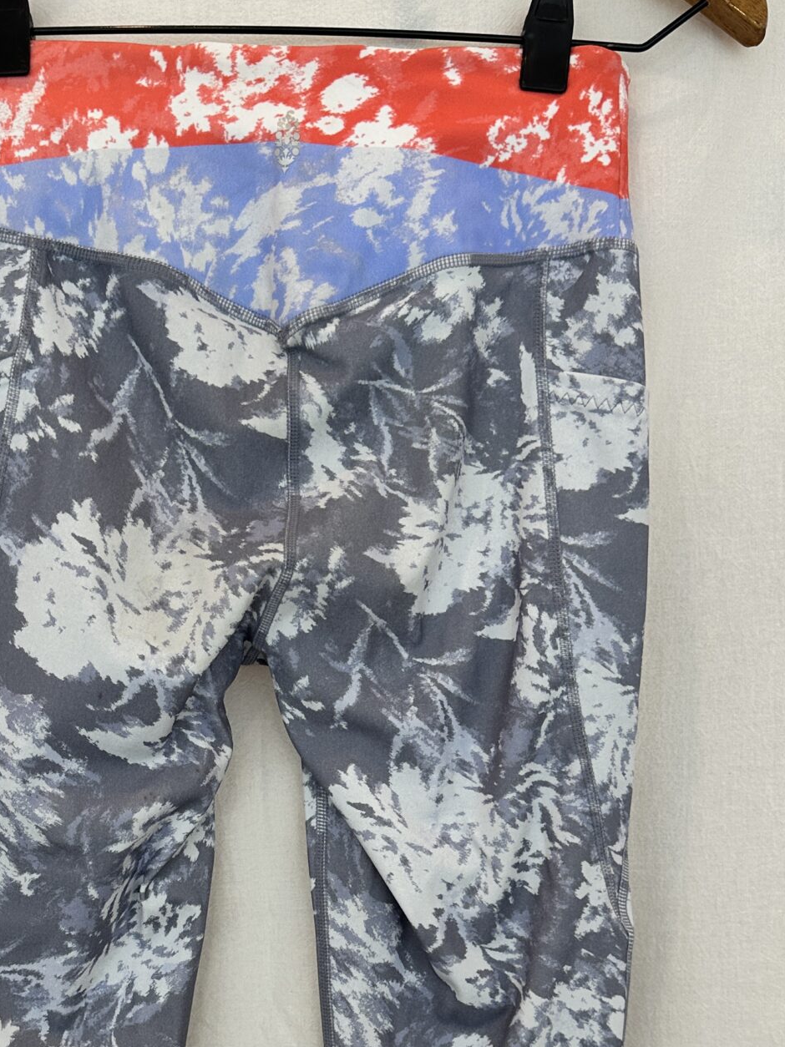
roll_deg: -2.4
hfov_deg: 29.4
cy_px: 827
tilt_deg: -5.8
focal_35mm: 49
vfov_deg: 37.6
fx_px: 1482
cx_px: 252
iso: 64
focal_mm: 6.86
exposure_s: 1/136
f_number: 1.78
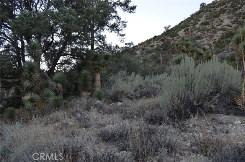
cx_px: 122
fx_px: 183
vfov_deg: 47.7
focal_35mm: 27
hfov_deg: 67.5
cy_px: 81
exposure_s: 1/100
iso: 400
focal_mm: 18
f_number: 5
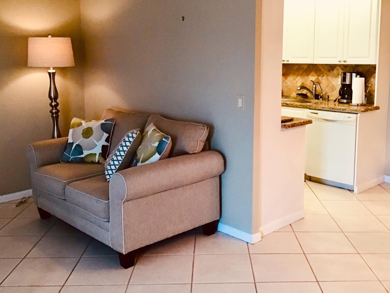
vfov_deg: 35.9
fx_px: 451
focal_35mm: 40
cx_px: 226
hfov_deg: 46.6
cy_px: 125
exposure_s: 1/30
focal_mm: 3.3
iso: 125
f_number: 2.4
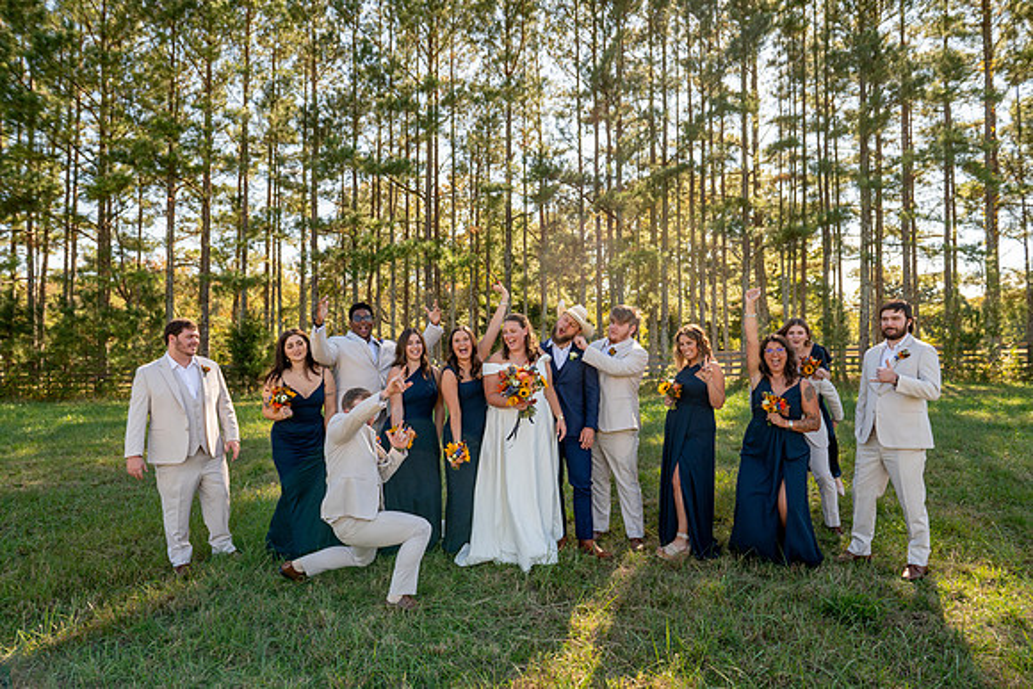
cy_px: 344
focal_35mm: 24
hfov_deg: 73.6
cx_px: 516
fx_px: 690
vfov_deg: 53.1
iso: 250
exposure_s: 1/640
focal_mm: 24
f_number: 5.6
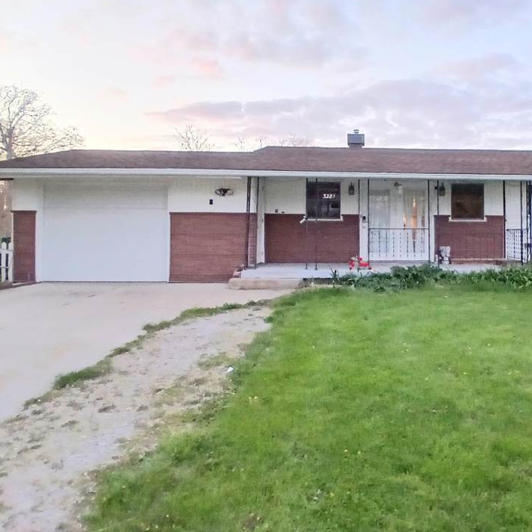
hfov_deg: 55.6
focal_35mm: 27
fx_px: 469
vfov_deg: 58.5
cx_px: 413
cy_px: 209
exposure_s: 1/30
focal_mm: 1.4
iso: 160
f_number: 2.2
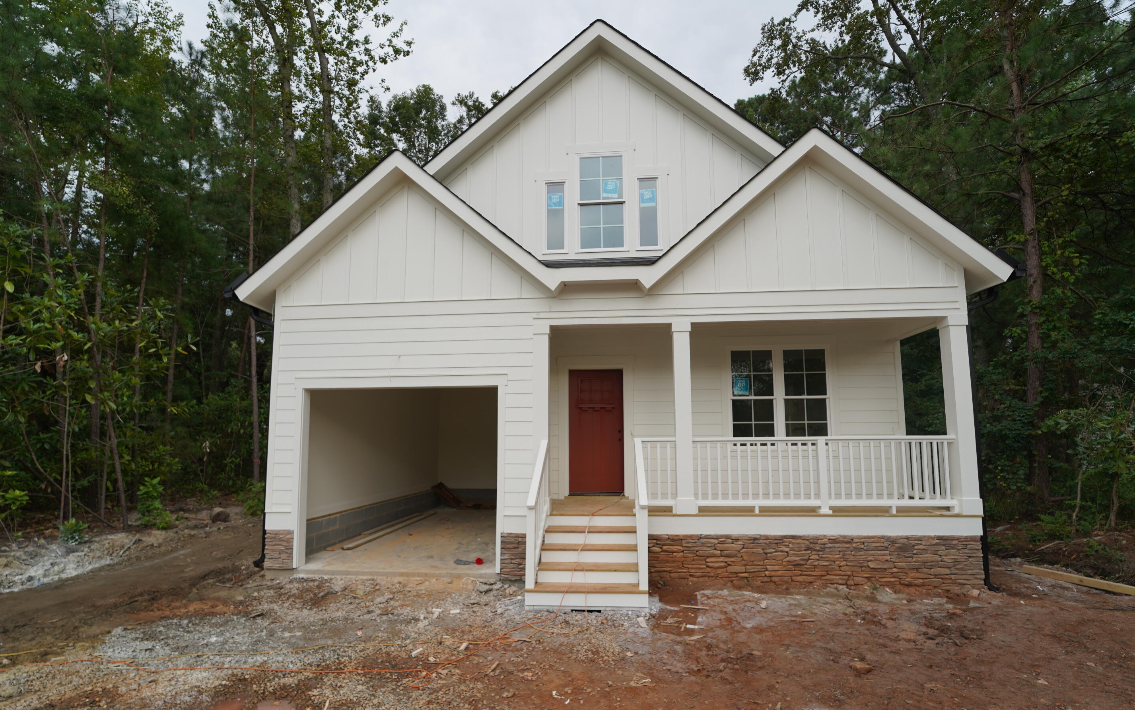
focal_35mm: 15
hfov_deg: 101.4
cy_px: 390
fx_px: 464
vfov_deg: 74.6
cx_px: 582
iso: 100
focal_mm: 14
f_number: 5.6
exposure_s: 1/125
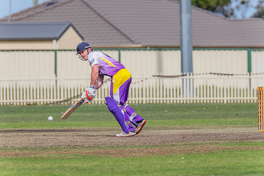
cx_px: 132
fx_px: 4034
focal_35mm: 550
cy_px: 88
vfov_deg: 2.5
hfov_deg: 3.7
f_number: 9
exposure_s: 1/2500
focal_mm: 550
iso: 800
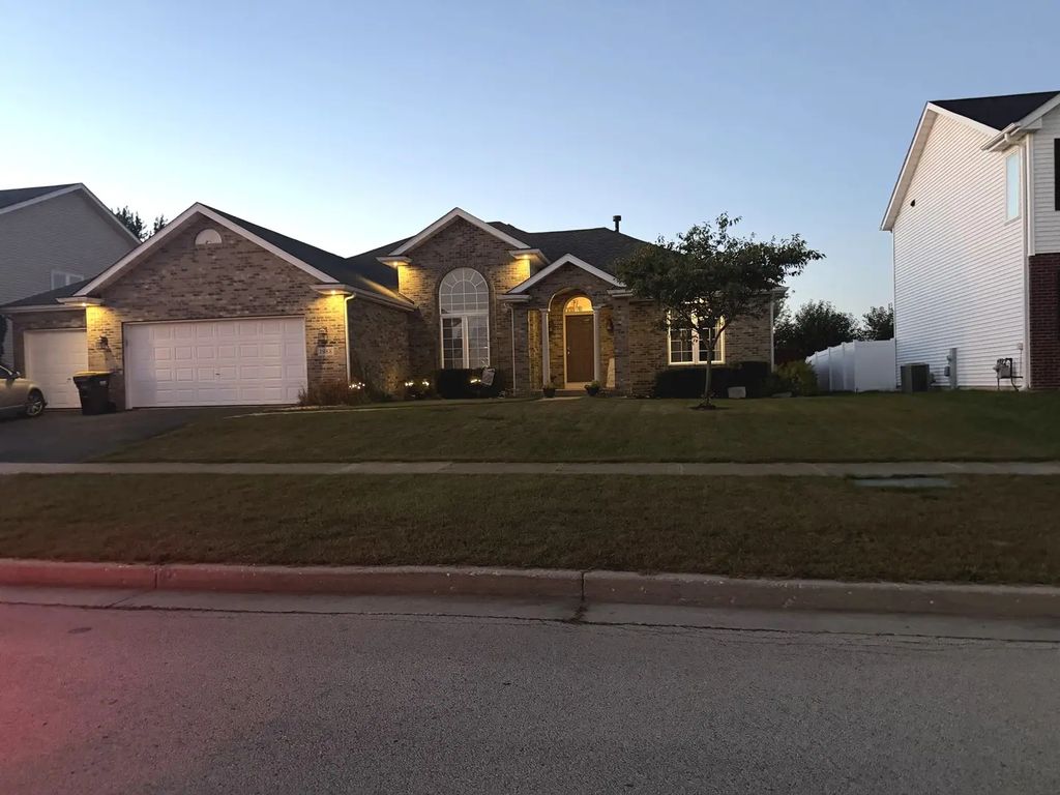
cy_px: 398
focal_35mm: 24
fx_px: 735
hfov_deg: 71.6
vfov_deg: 56.8
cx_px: 530
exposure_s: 1/30
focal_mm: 6.76
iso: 1000
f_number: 1.78
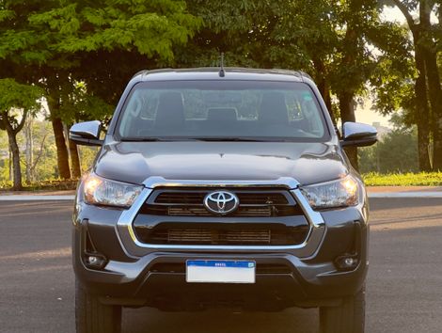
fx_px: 985
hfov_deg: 25.3
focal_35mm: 77
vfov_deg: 19.2
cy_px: 166
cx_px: 221
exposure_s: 1/99
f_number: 2.8
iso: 25
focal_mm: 9
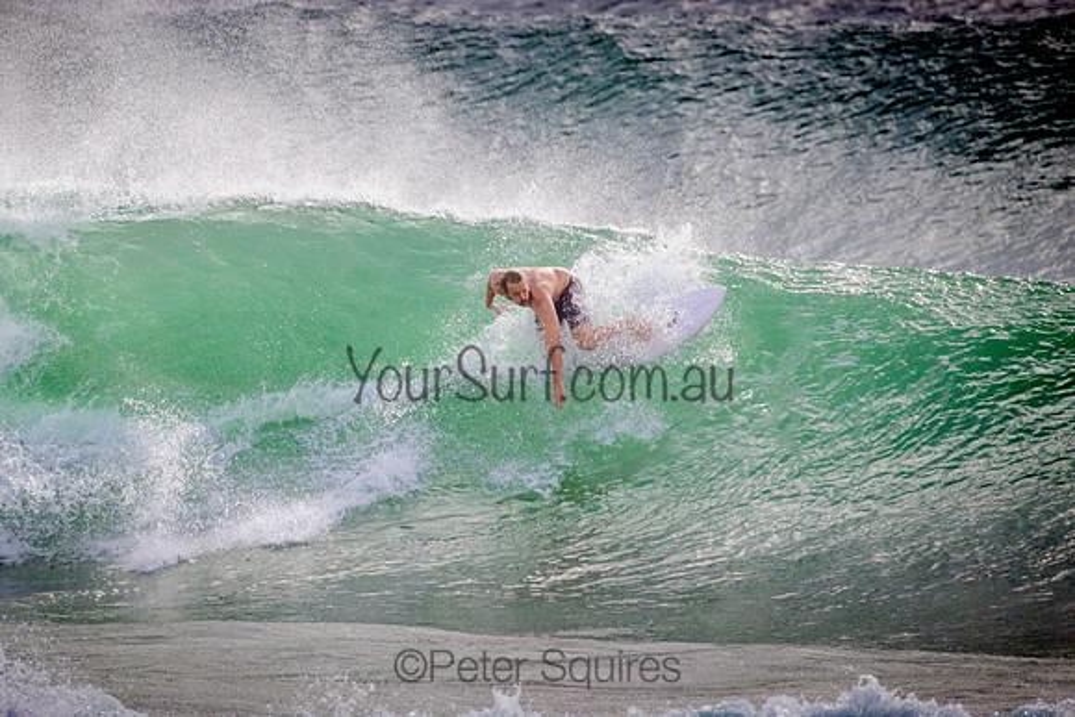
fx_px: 28082
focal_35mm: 940
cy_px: 297
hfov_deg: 2.2
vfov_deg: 1.5
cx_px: 567
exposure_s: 1/2000
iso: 1400
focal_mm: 800
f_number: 11
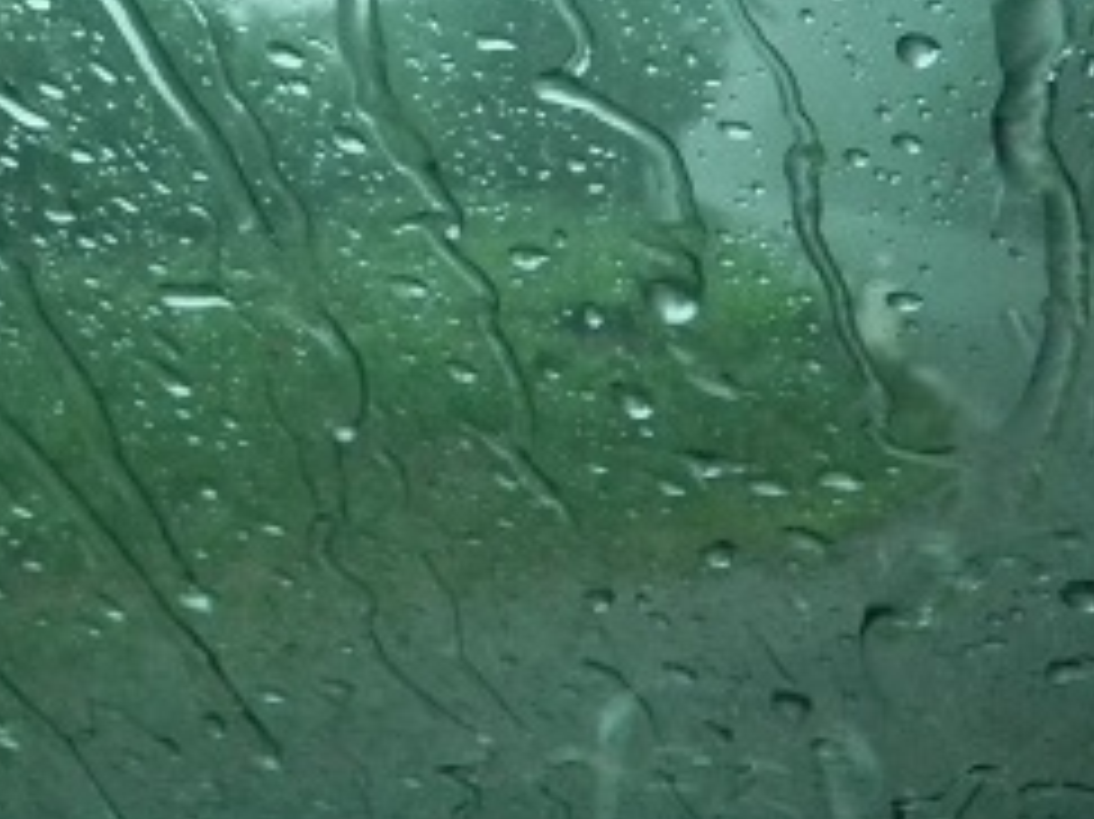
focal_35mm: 59
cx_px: 216
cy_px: -22
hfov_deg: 31.8
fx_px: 1864
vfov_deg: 23.6
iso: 200
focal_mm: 5
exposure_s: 1/36
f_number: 3.9
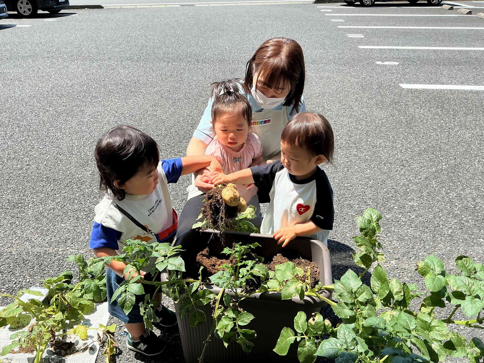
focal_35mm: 29
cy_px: 182
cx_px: 242
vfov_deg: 48.2
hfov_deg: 61.7
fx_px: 405
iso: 25
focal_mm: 3
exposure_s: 1/997
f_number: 1.8
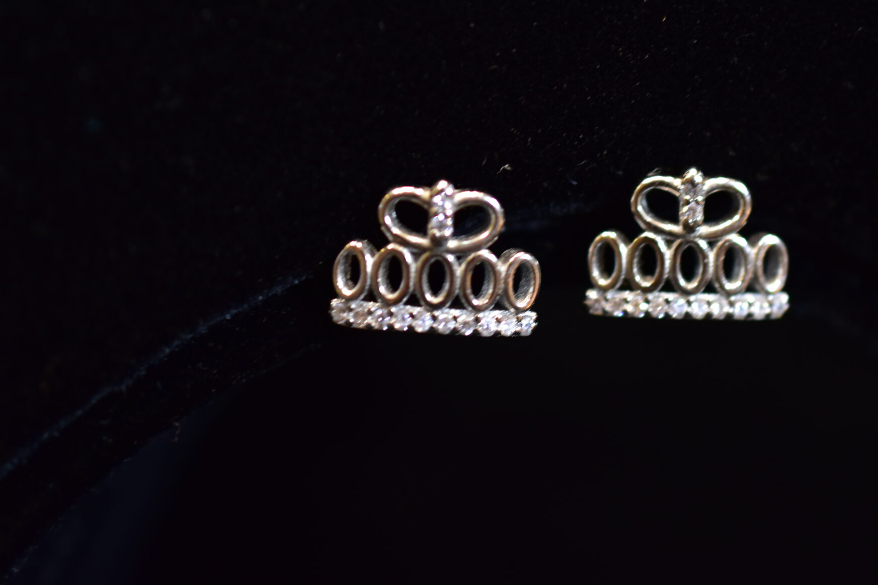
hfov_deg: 23.0
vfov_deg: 15.5
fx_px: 2146
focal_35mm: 88
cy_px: 199
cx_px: 572
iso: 800
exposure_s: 1/50
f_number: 3.2
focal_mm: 40
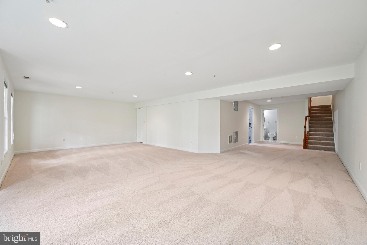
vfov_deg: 81.2
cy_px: 122
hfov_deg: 104.3
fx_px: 143
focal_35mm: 14
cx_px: 184
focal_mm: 14
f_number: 8
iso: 400
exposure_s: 1/13
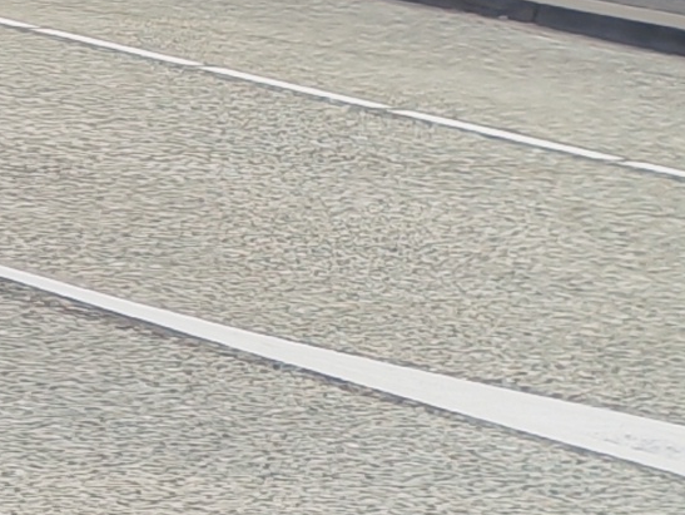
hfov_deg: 8.2
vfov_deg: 7.3
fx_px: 4000
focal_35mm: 202
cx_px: -1458
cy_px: 452
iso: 50
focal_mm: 6.12
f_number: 1.9
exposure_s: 1/410
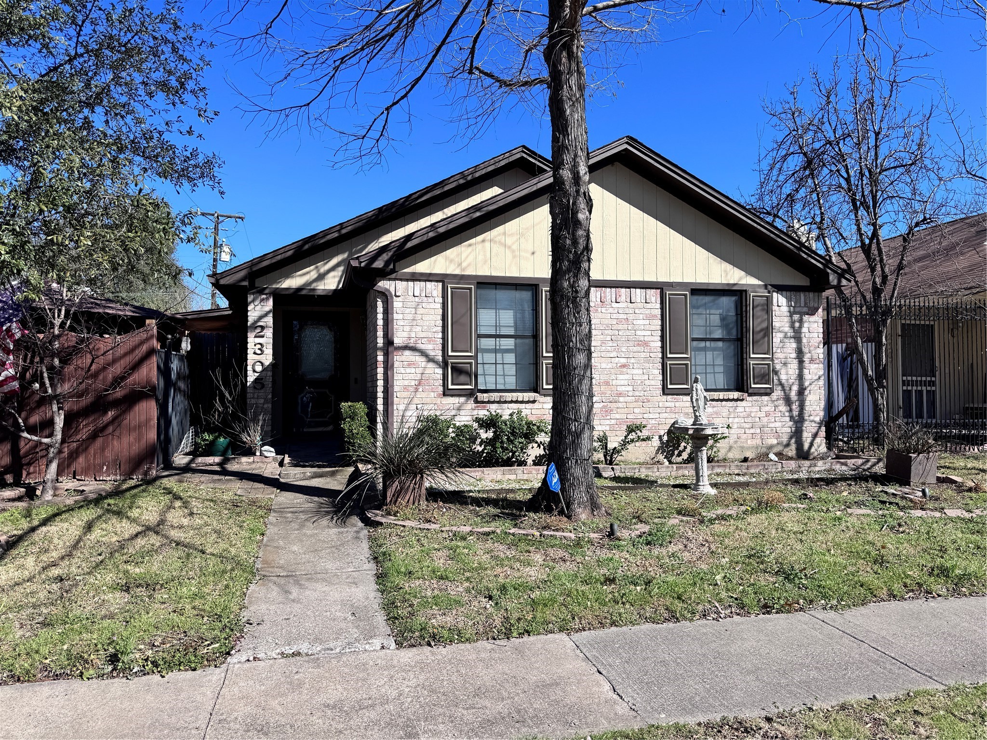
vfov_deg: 56.8
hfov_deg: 71.6
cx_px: 494
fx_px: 684
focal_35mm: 24
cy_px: 370
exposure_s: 1/4608
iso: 80
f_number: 1.78
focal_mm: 6.76
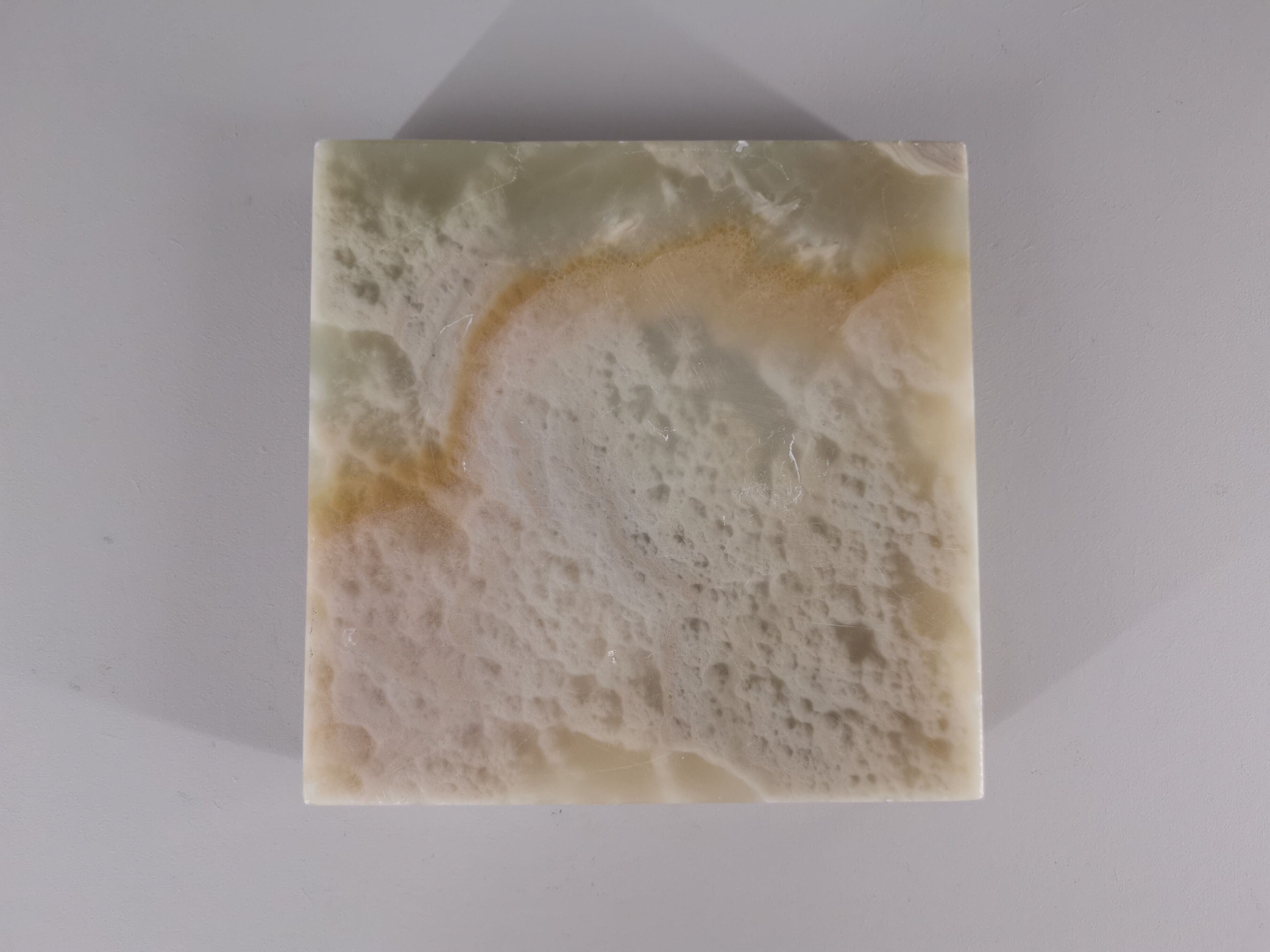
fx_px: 991
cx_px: 635
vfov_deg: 51.4
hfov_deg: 65.3
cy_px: 476
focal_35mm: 27
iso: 125
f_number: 1.8
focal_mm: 5.58
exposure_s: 1/100
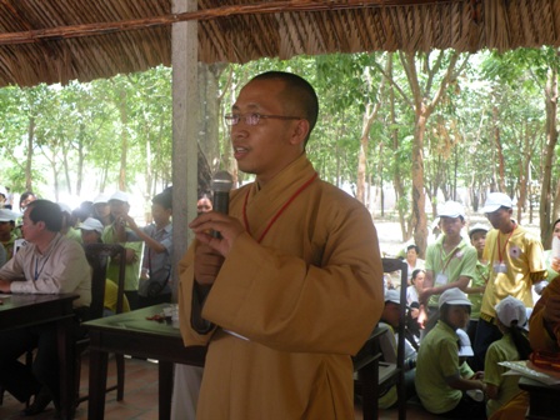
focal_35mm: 42
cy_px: 210
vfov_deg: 34.3
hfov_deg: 44.8
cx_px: 280
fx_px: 679
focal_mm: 7.4
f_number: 3.2
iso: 185
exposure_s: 1/59.8
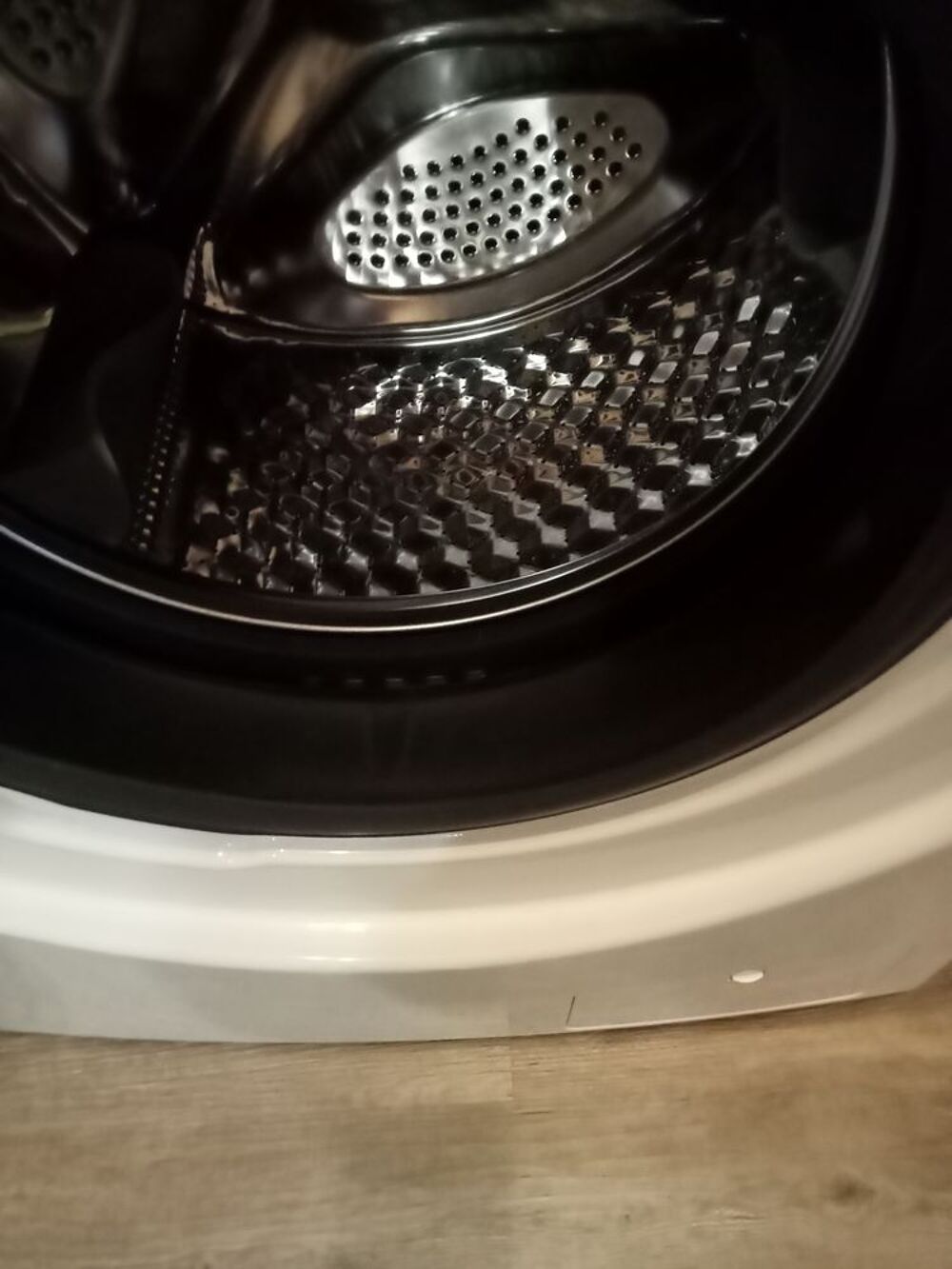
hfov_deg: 49.8
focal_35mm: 28
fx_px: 1027
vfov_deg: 63.4
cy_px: 634
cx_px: 476
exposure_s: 1/25
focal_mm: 3.46
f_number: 2.2
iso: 2992
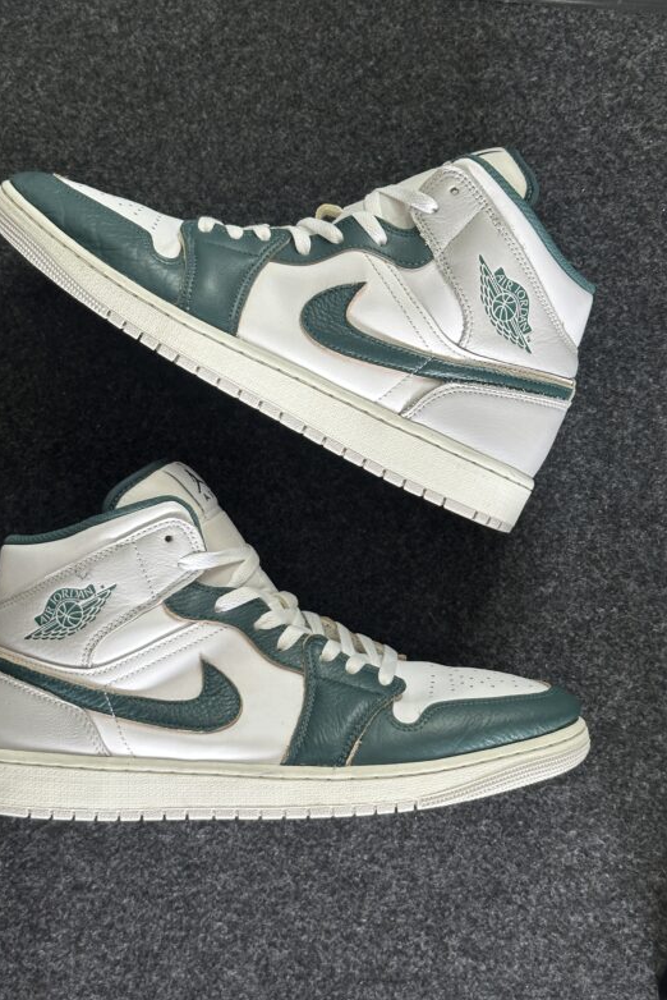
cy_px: 510
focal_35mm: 51
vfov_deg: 38.9
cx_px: 295
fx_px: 1416
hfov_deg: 26.5
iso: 100
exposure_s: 1/50
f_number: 1.78
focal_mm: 6.86
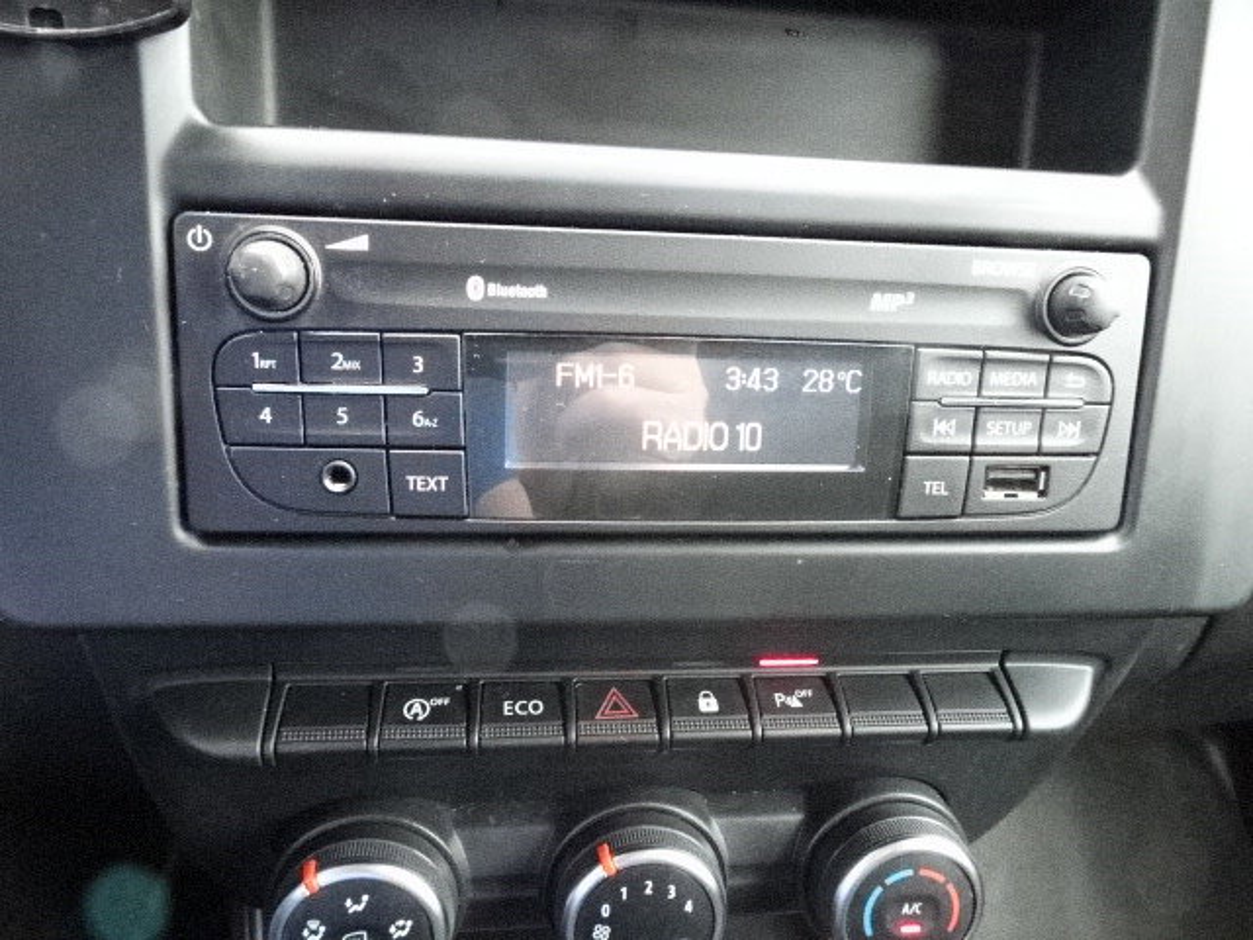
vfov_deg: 56.8
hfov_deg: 71.6
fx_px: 869
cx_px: 626
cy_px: 470
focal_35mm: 24
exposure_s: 1/80
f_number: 3.5
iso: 2000
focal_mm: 4.25
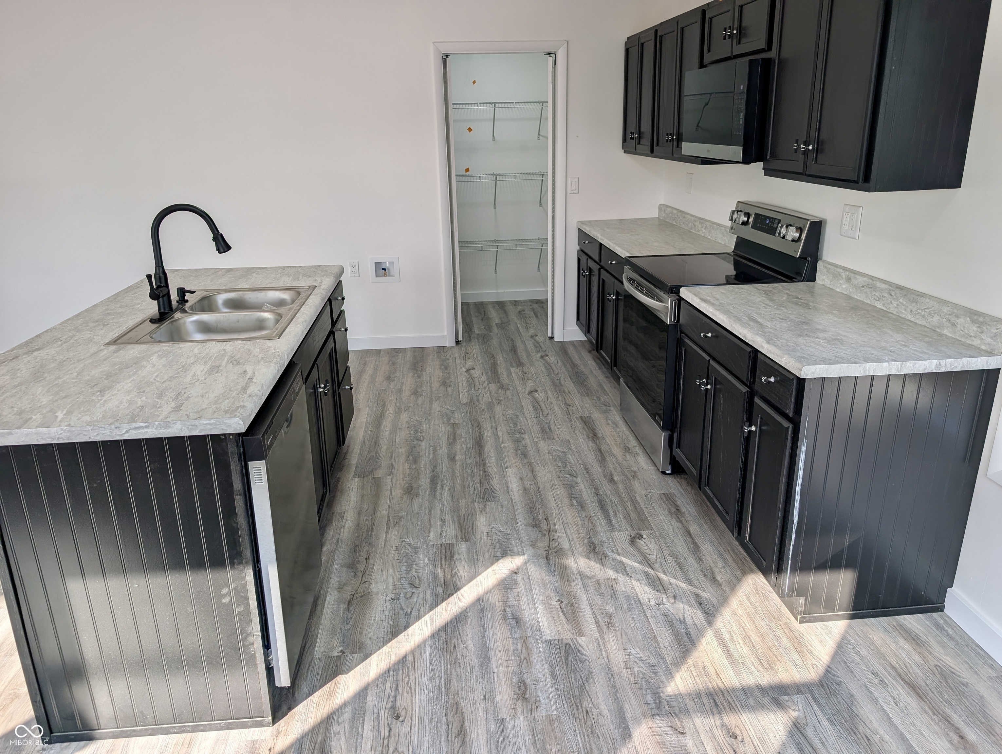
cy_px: 377
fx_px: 696
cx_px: 501
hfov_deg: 71.5
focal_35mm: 24
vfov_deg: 56.9
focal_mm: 6.9
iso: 22
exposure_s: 1/115
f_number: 1.68
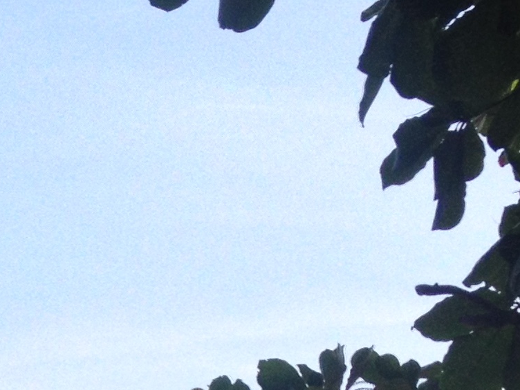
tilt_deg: -3.3
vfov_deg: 9.4
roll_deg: +0.2
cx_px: -241
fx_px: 2283
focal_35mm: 152
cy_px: 658
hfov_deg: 12.4
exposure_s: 1/2762
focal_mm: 4.28
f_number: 2.4
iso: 50
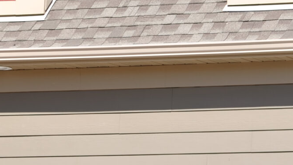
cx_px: 23
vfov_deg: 2.9
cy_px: -198
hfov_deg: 5.1
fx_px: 3286
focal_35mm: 423
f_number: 8
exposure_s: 1/200
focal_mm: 70
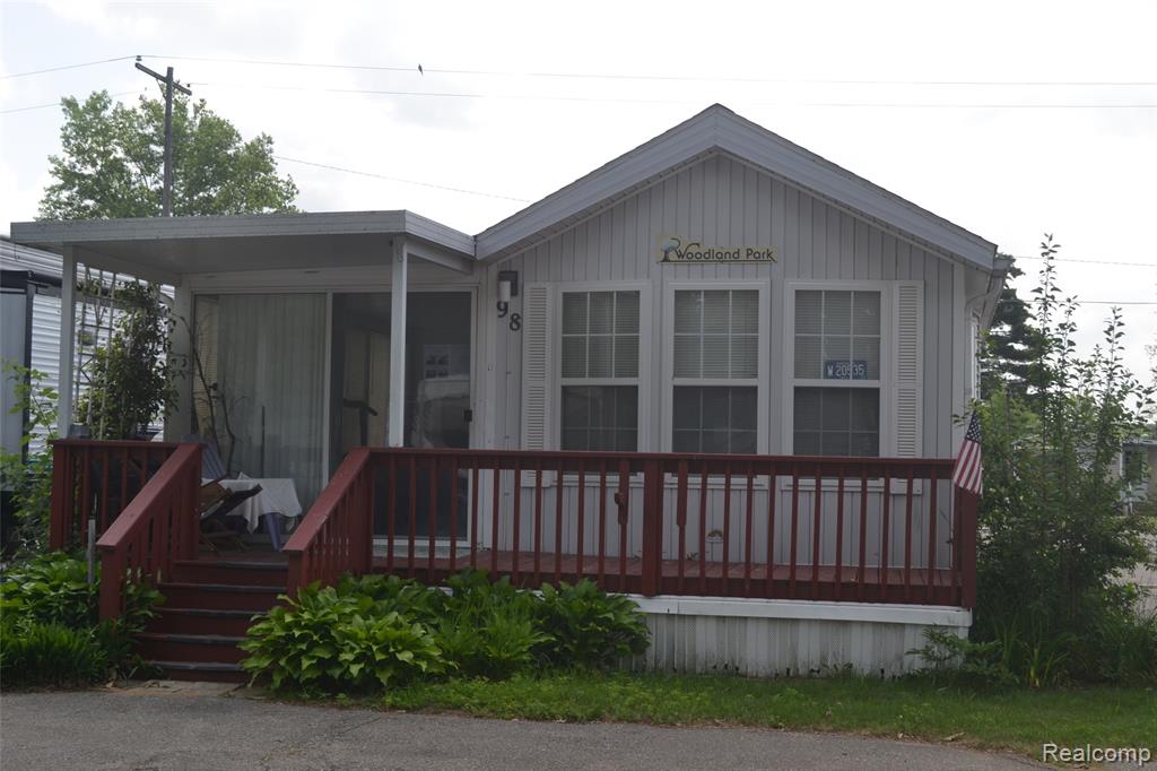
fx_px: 1687
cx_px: 578
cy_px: 386
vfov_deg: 25.7
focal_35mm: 52
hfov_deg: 37.9
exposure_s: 1/200
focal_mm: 35
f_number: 8
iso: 100
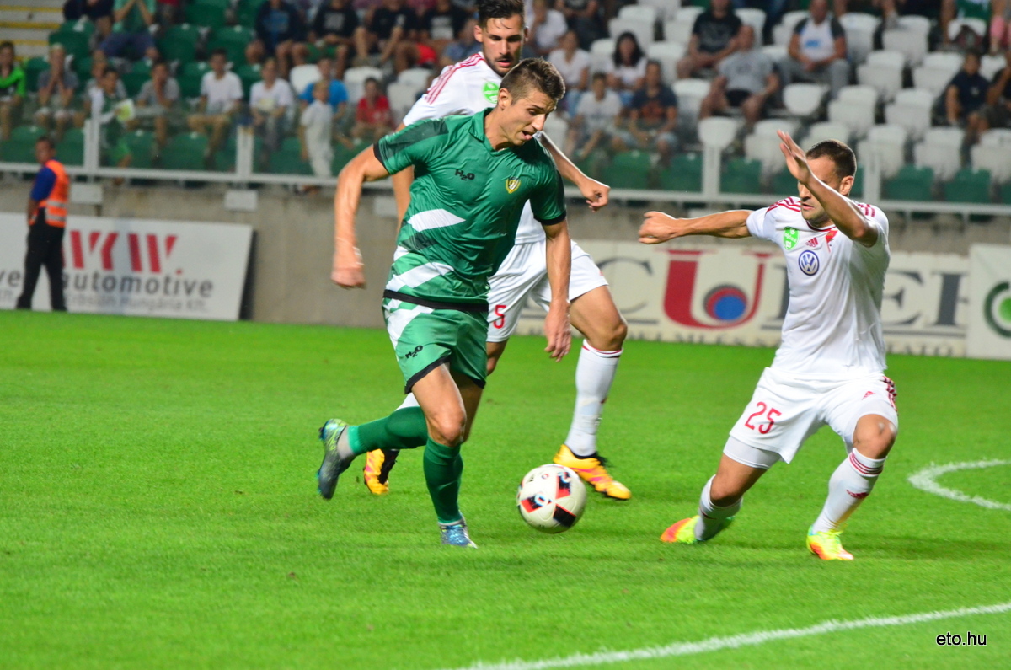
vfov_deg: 4.1
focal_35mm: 330
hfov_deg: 6.3
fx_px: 9249
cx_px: 506
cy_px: 335
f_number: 5.3
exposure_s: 1/320
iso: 3200
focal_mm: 220
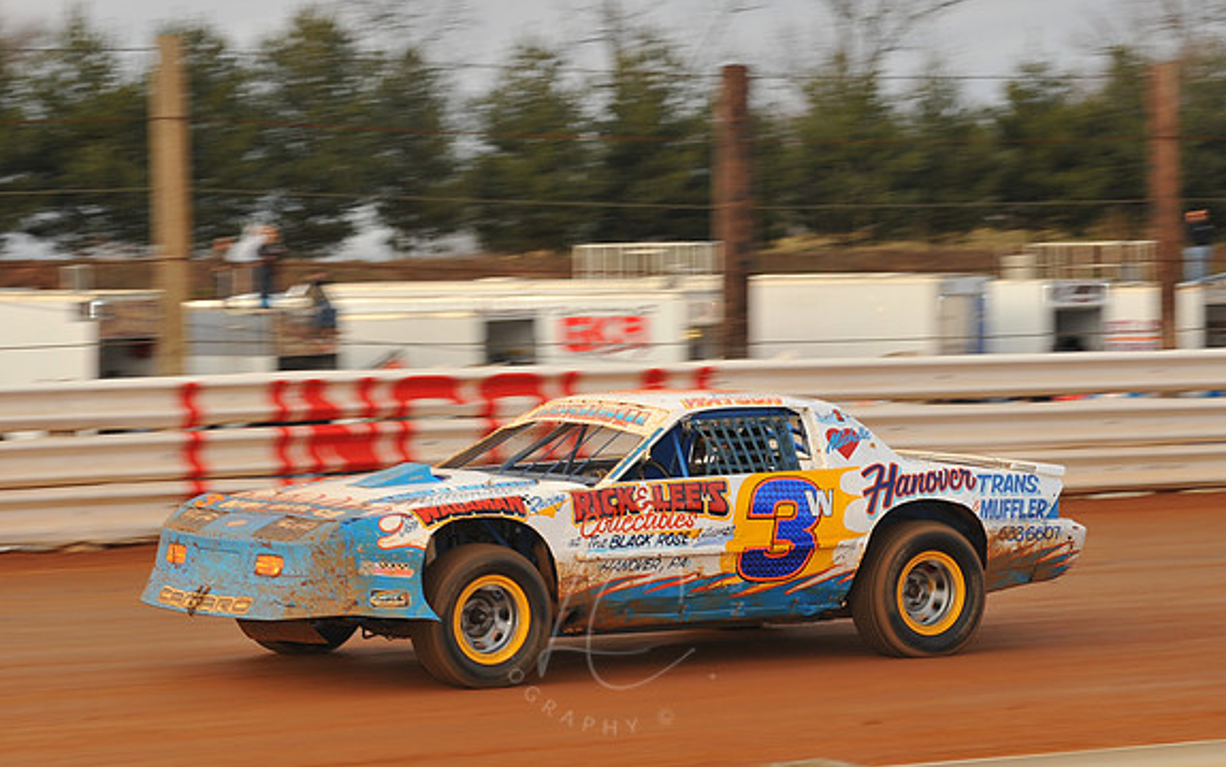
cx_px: 614
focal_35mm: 115
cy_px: 409
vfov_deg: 11.4
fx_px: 3844
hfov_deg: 18.1
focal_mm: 112
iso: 400
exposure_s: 1/320
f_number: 8
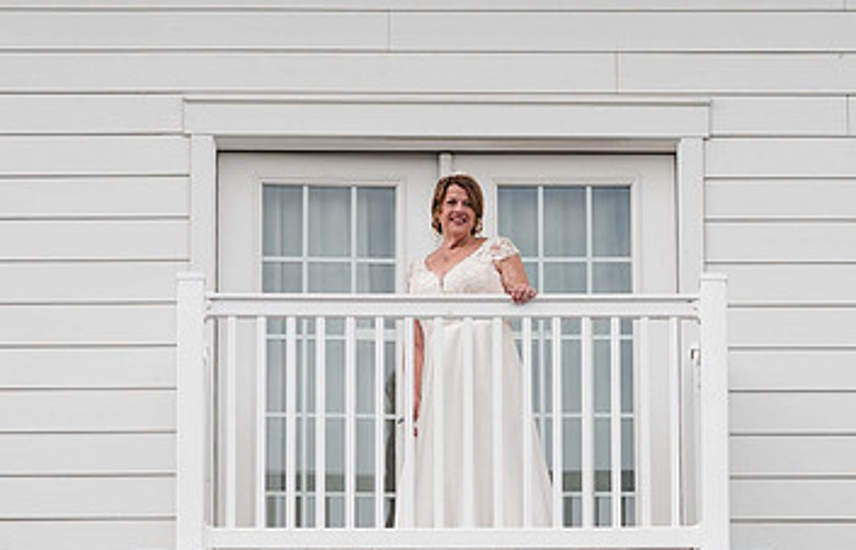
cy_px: 326
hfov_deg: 5.9
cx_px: 492
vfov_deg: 3.8
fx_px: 8373
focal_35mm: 356
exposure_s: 1/500
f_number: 3.2
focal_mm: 85
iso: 50
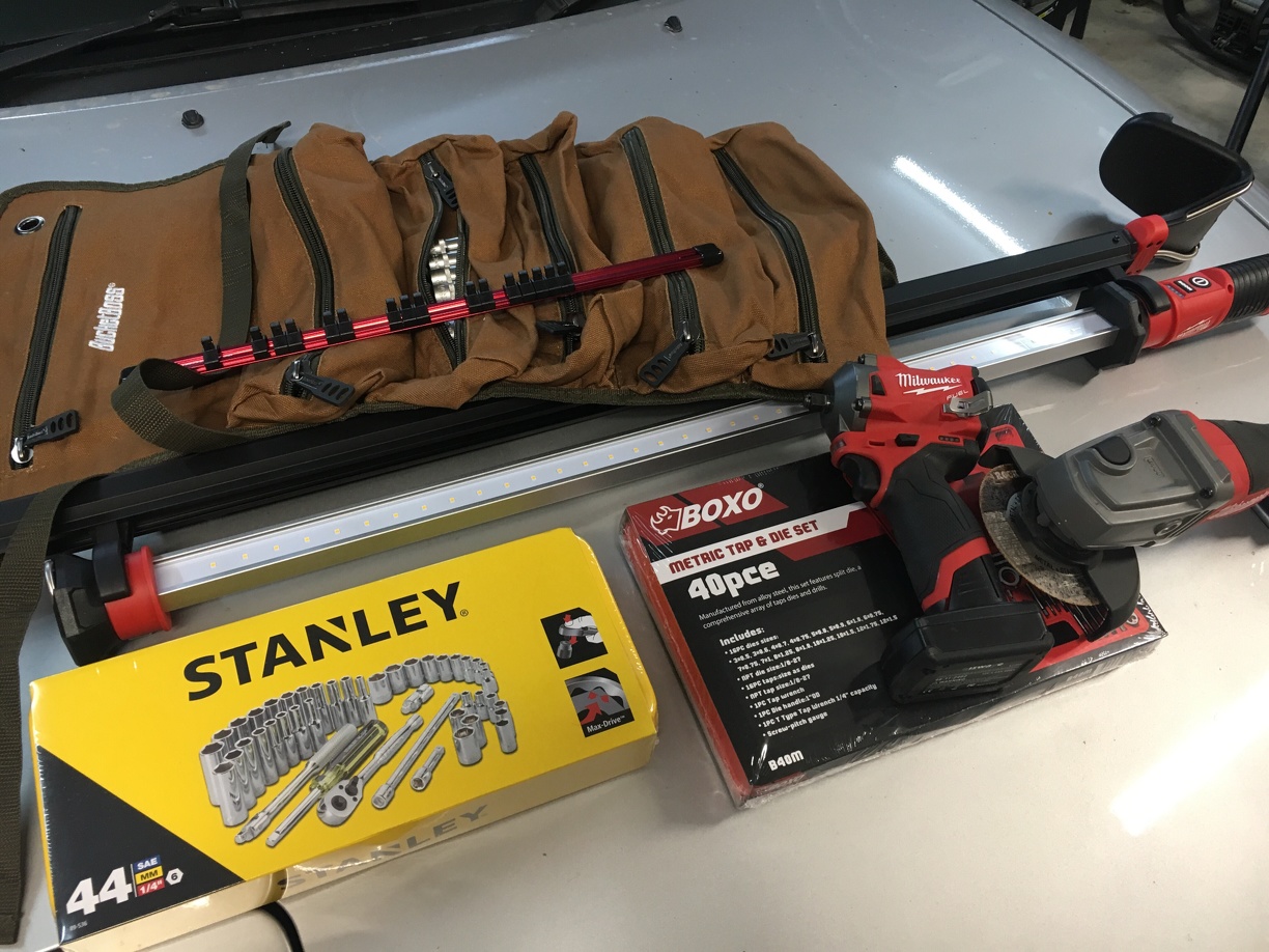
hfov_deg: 61.7
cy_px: 476
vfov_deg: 48.2
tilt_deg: -46.5
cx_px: 634
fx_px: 1063
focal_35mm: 29
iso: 100
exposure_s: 1/33
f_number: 2.2
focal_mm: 4.15
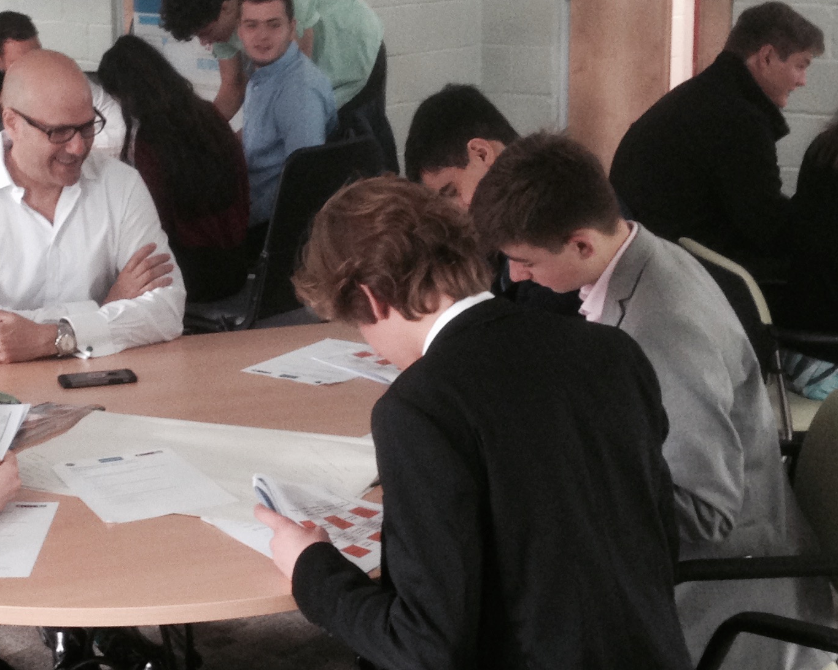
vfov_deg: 19.9
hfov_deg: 24.4
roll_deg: +1.5
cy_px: 228
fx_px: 1910
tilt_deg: -11.7
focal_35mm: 77
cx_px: 171
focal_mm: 4.12
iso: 160
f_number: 2.4
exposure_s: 1/20
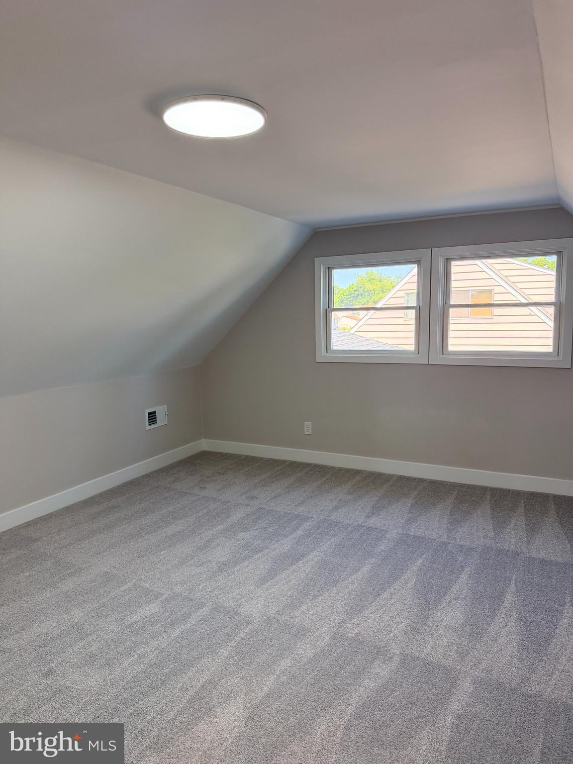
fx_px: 530
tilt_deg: -7.8
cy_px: 382
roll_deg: +1.0
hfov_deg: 56.8
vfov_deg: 71.6
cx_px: 286
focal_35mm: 24
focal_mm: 6.76
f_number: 1.78
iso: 200
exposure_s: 1/201
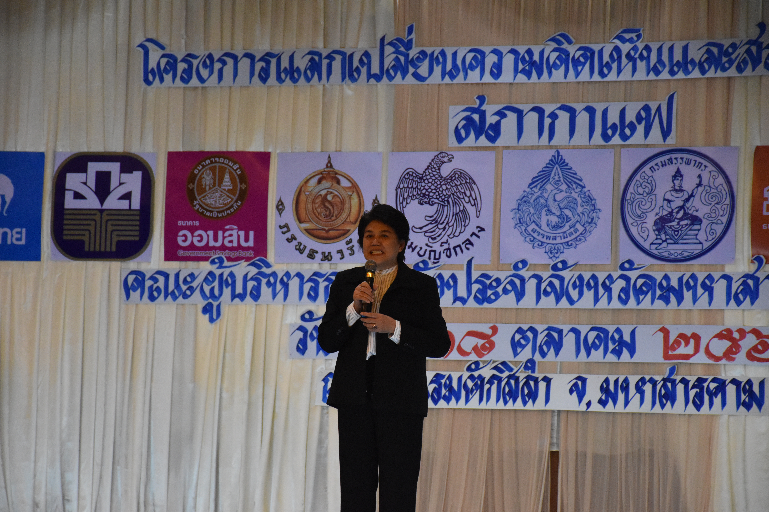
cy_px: 256
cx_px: 384
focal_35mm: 158
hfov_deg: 13.0
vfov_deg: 8.7
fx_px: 3364
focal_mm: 105
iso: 4500
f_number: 5.6
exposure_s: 1/125
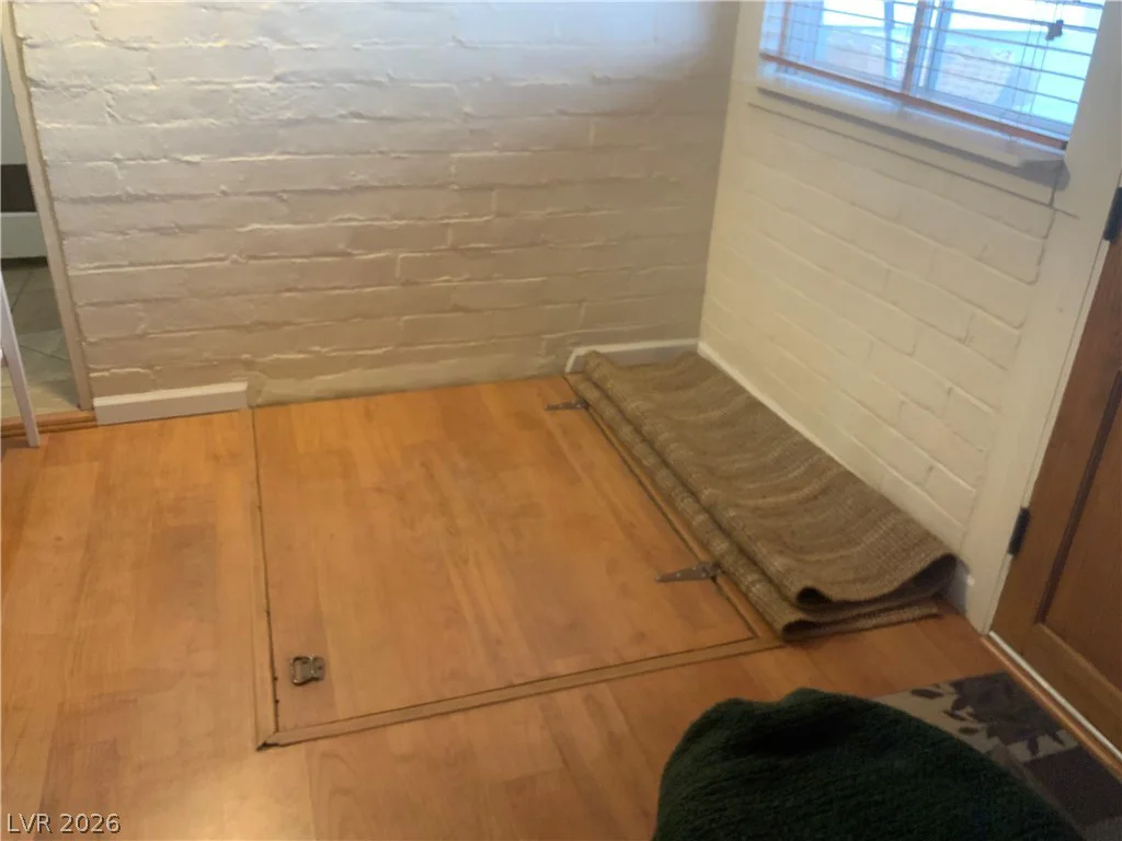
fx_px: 940
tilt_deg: -26.6
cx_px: 561
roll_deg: -4.0
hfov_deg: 61.7
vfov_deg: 48.2
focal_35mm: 29
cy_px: 420
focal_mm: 3
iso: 200
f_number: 1.8
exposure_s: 1/60
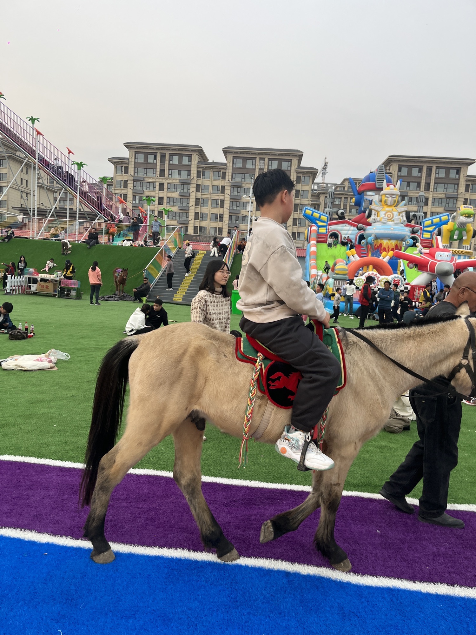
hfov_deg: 53.1
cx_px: 238
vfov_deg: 67.3
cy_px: 318
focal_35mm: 26
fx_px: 477
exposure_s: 1/438
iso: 50
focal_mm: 5.1
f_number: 1.6
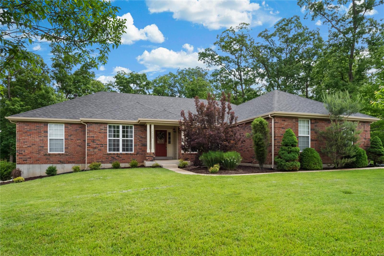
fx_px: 213
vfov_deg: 61.9
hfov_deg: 84.0
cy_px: 128
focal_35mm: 20
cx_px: 192
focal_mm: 10
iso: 400
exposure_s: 1/125
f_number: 10
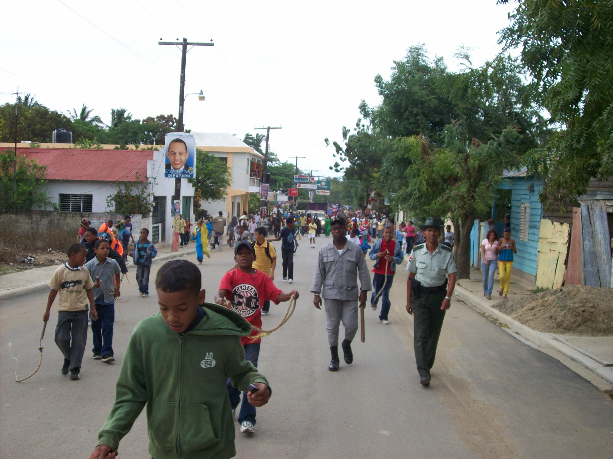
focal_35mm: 45
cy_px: 230
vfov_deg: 32.2
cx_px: 306
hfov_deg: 42.1
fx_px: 797
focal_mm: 7.6
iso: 80
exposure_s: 1/398
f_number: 3
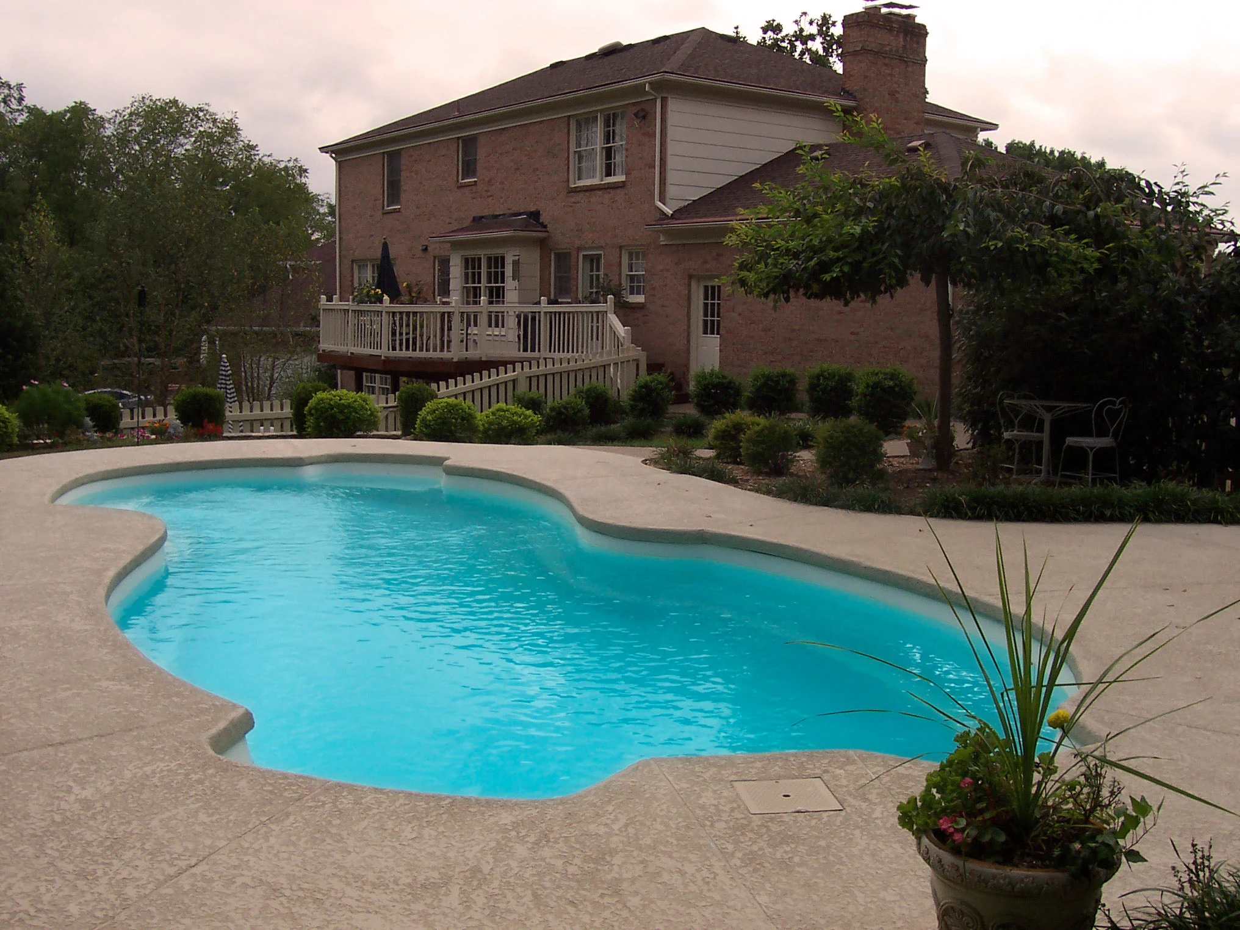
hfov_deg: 50.1
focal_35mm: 37
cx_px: 620
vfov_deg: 38.7
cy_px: 465
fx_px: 1325
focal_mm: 5.6
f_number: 5.6
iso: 100
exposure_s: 1/500
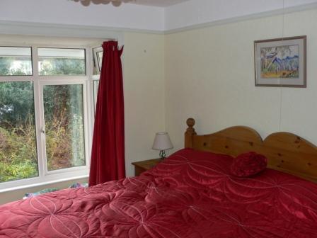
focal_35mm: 34
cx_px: 158
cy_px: 119
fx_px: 311
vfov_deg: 41.8
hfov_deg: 54.0
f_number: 2.8
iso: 100
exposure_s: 1/30
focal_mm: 6.3
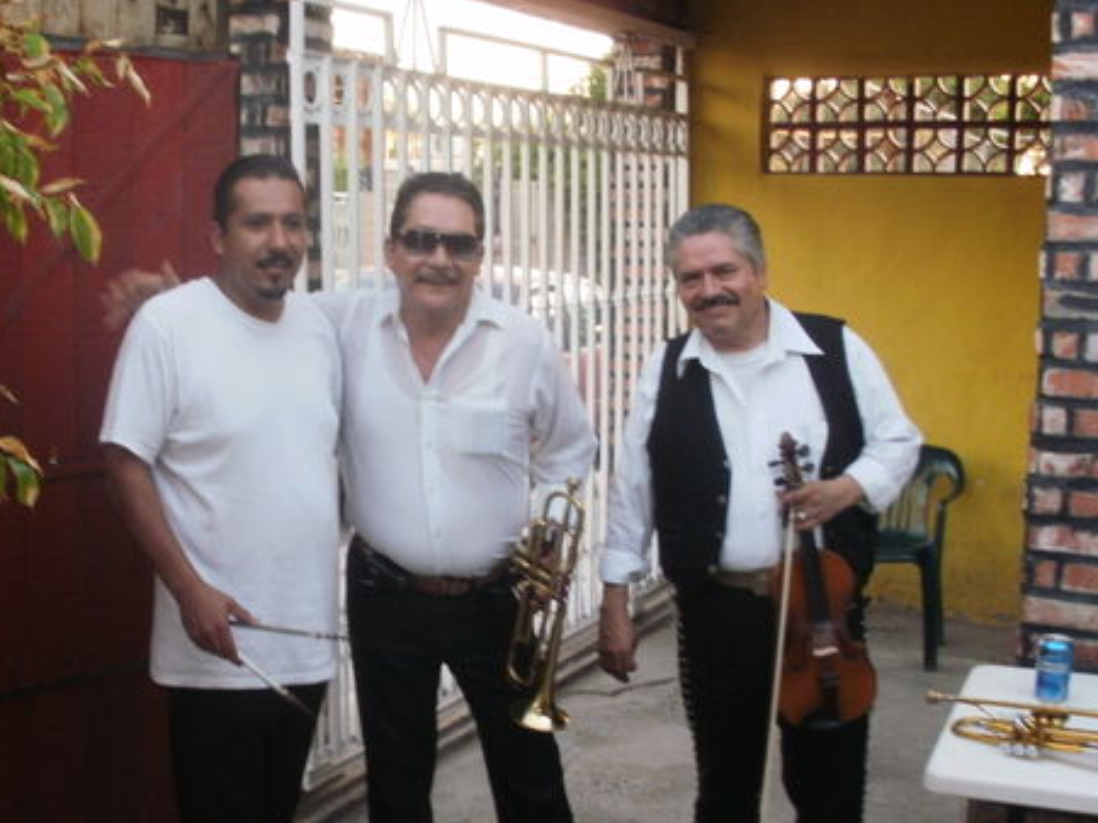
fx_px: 1618
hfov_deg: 37.0
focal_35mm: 51
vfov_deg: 28.3
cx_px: 335
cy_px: 561
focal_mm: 6.3
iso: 125
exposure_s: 1/30
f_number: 3.5
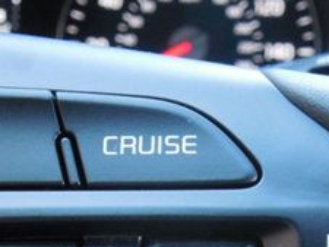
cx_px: 162
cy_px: 243
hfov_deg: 17.7
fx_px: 1056
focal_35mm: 111
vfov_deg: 13.2
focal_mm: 7
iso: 400
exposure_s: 1/15
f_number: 3.8
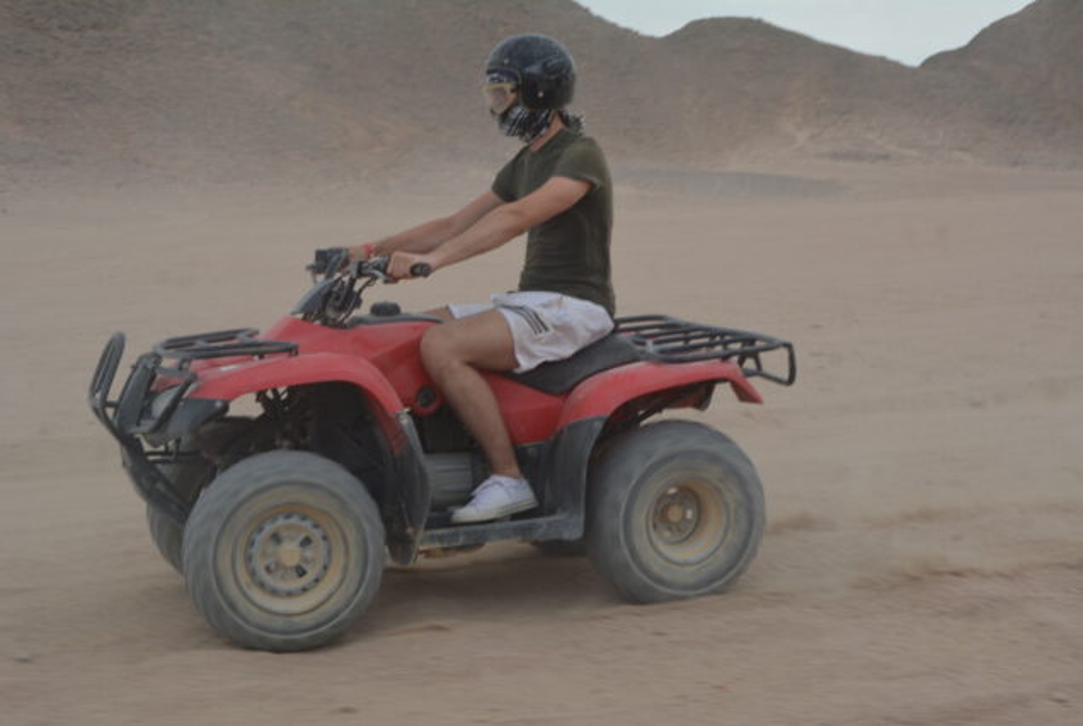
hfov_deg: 35.0
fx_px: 1717
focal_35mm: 57
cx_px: 542
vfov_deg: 23.9
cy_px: 363
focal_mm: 38
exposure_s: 1/250
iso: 180
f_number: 8
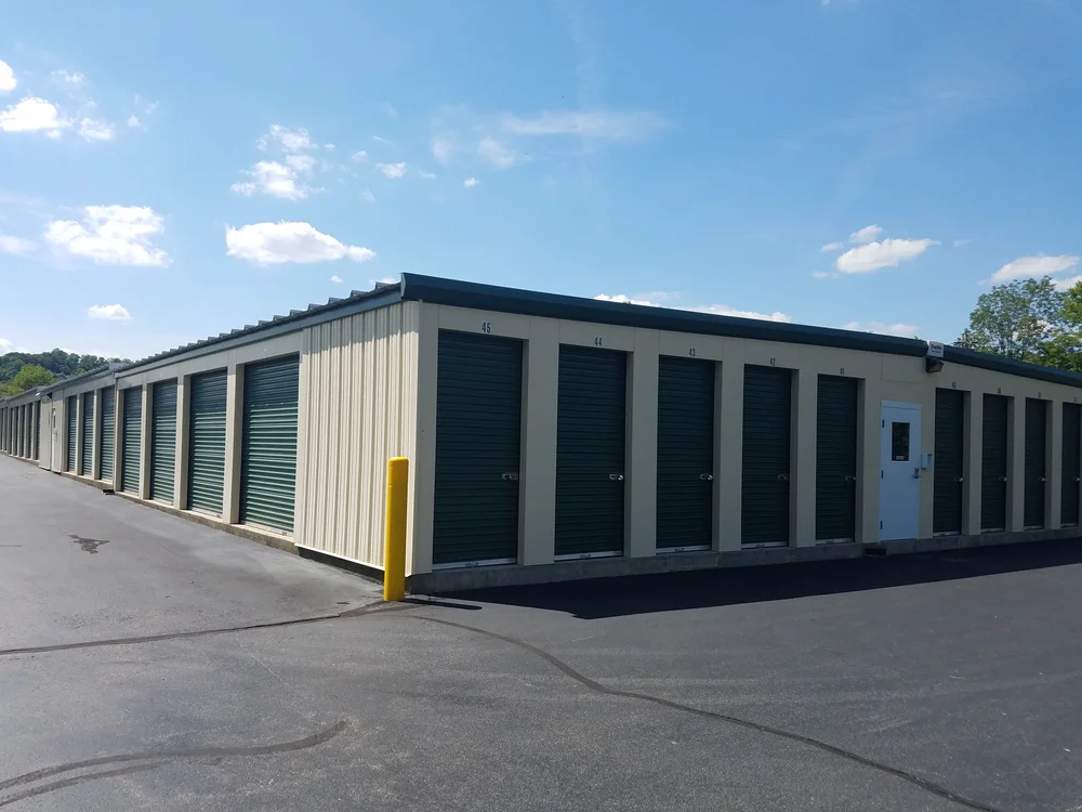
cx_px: 541
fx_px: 813
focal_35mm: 26
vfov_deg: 53.1
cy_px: 406
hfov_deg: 67.3
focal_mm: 4.2
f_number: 1.7
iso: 50
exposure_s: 1/2776
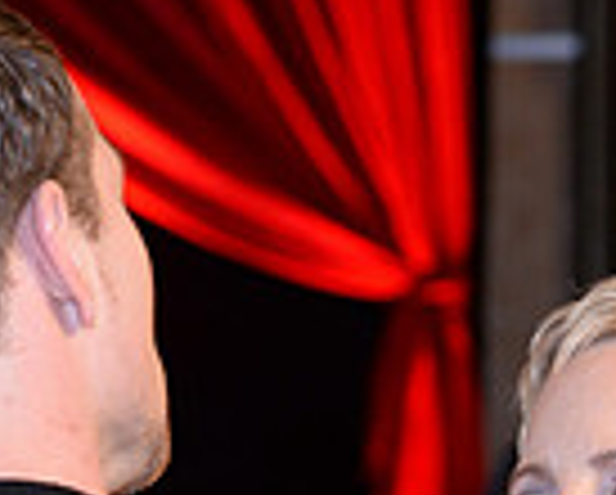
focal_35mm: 388
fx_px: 7084
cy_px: 1246
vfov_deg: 3.9
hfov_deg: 5.0
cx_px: 461
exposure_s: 1/200
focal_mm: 98
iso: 1600
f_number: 5.6
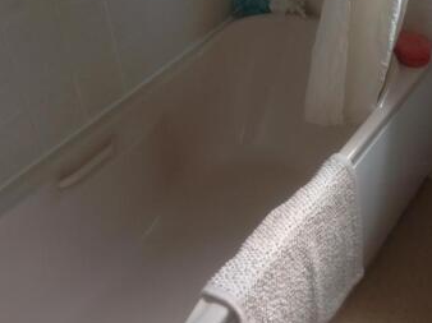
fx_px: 711
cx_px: 330
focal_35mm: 57
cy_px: 137
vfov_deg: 25.6
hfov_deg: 33.1
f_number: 2.4
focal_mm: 4.12
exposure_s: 1/40
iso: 50
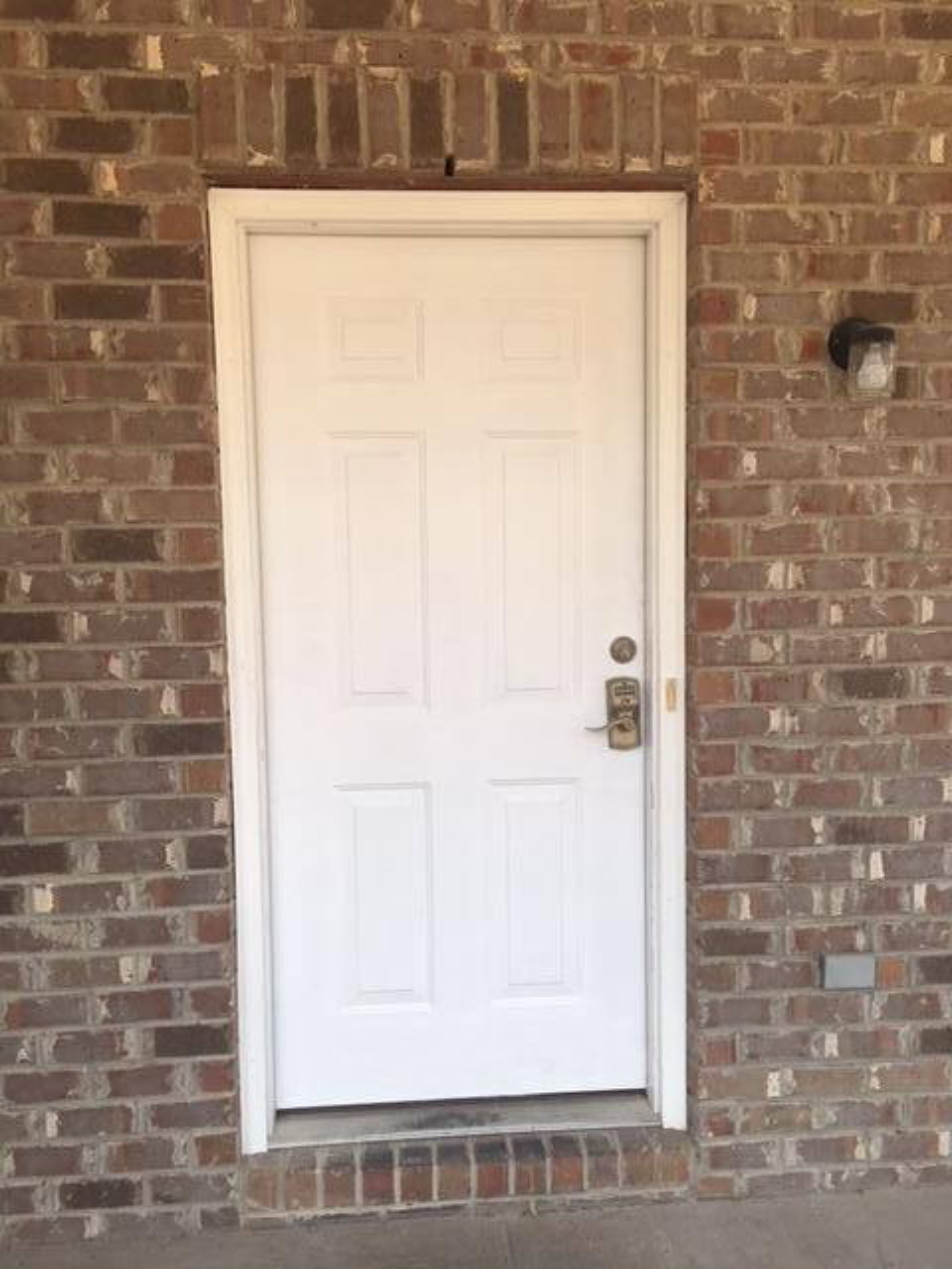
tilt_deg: -4.7
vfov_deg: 61.7
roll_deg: +0.9
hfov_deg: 48.2
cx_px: 476
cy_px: 634
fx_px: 1063
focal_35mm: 29
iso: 25
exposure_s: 1/229
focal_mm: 4.15
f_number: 2.2
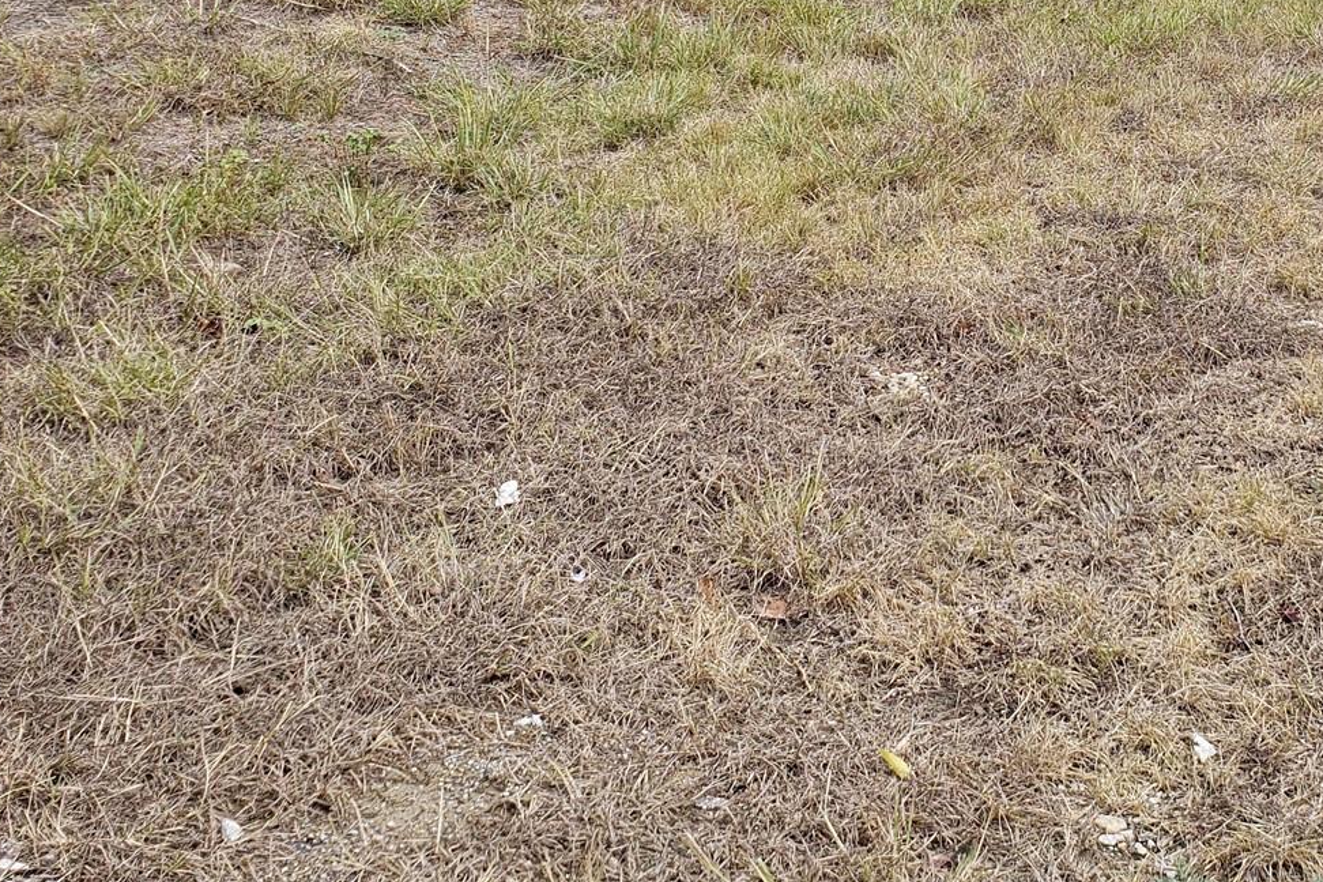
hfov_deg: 34.2
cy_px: 101
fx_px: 2095
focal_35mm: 57
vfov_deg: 23.2
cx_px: 1025
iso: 50
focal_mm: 4.3
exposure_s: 1/1337
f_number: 2.4
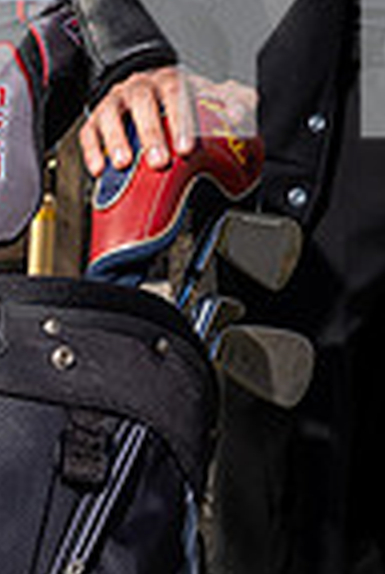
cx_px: 323
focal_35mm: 110
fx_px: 1756
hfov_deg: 12.4
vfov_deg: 16.9
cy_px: -269
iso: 125
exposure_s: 1/320
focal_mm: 35
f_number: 9
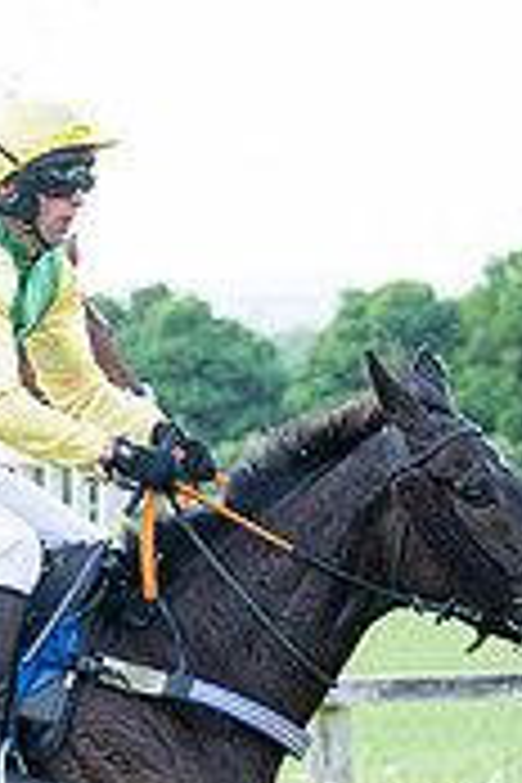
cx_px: -143
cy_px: 620
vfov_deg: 7.2
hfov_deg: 4.8
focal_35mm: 286
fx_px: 6220
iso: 400
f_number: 2.8
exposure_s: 1/2000
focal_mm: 70
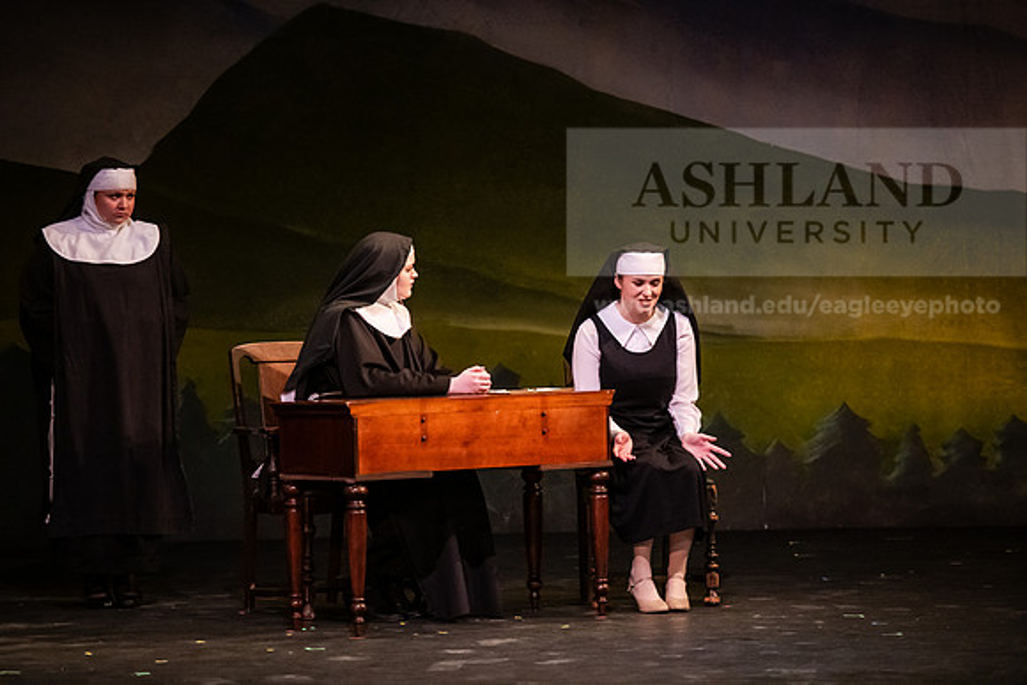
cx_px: 514
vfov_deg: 8.6
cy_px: 342
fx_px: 4565
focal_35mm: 160
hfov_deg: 12.8
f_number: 3.2
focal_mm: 160
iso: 4000
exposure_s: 1/200
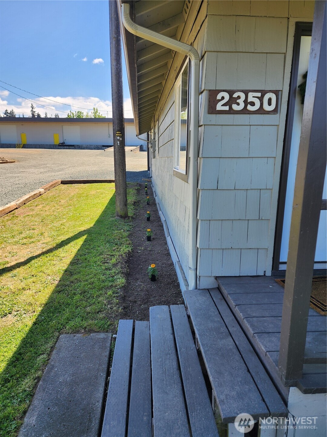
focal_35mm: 23
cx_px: 164
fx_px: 290
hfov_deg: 58.9
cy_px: 218
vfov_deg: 73.9
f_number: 1.8
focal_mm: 6.4
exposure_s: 1/348
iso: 12
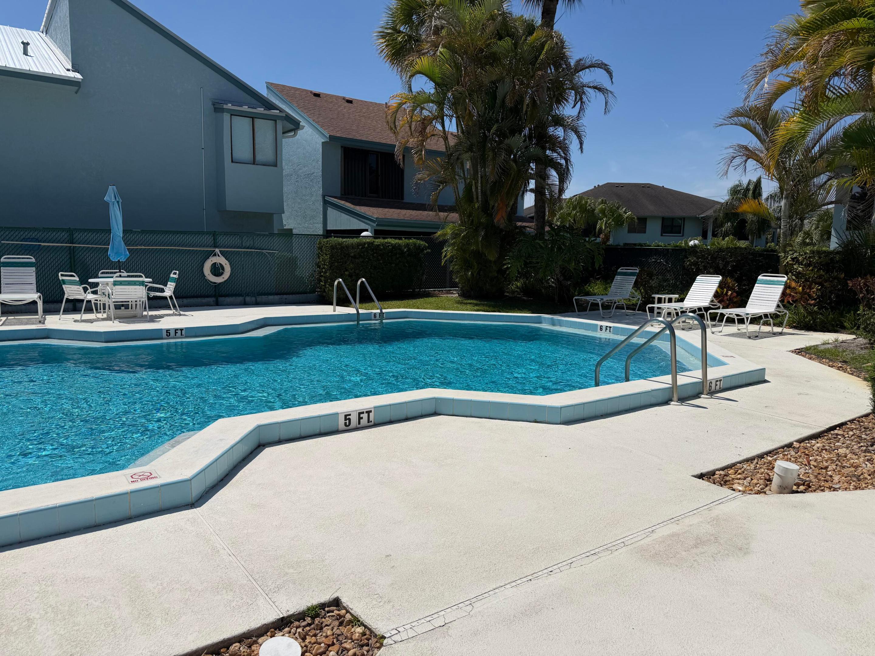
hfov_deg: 71.6
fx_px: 607
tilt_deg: -7.2
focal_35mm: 24
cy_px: 328
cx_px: 438
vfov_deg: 56.8
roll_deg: -1.0
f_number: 1.78
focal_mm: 6.76
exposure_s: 1/14286
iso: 80
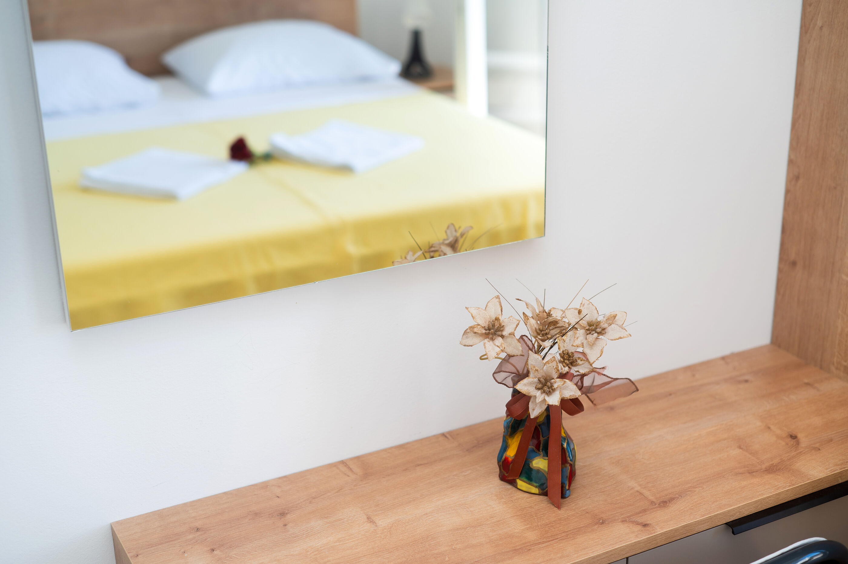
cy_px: 282
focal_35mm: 50
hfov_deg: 39.6
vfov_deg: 27.0
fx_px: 1177
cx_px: 424
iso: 100
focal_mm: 50
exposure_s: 1/200
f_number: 2.8
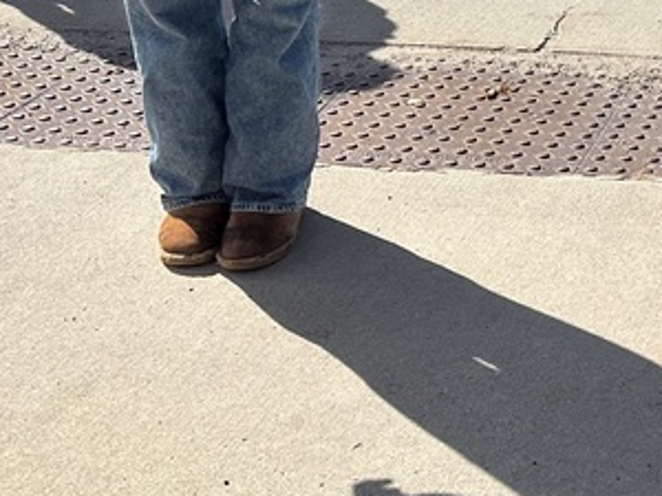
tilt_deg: -15.5
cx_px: 903
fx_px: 1568
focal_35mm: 82
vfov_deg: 17.2
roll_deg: -2.9
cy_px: -99
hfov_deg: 21.2
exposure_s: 1/6211
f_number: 1.78
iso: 80
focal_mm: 6.86
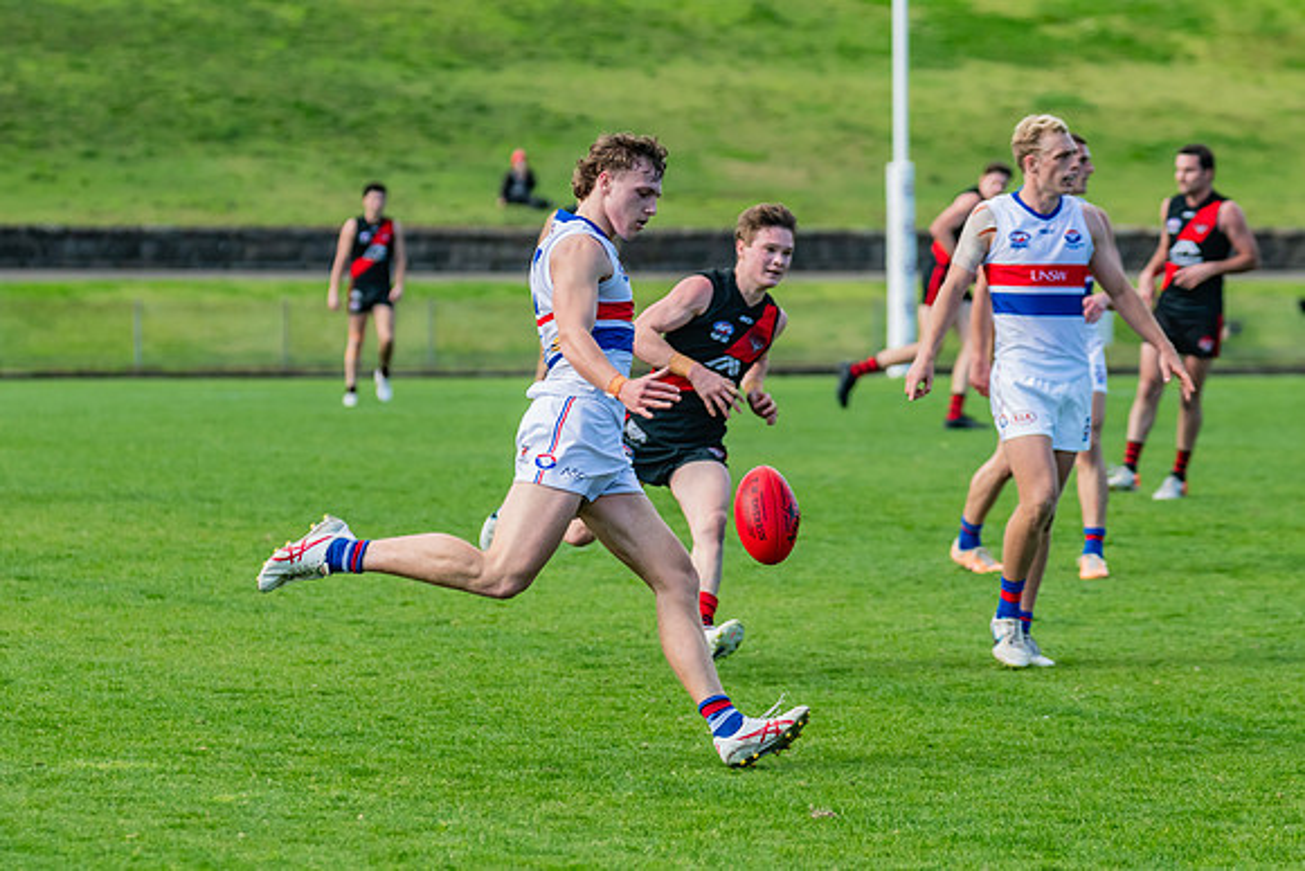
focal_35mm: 256
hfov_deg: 8.0
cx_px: 633
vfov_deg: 5.4
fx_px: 9283
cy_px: 410
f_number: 6.3
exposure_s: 1/1600
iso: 800
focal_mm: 210
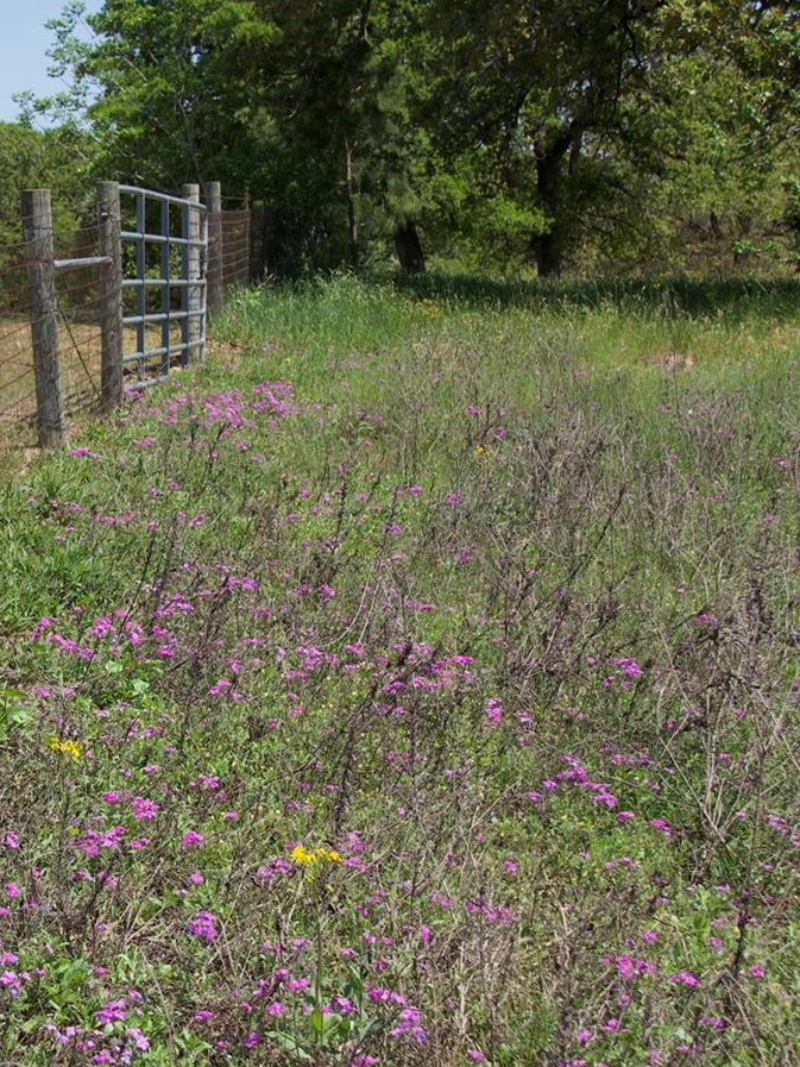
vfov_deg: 24.7
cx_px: -51
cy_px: 551
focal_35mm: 79
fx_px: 2434
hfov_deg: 18.1
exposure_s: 1/640
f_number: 5
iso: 100
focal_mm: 24
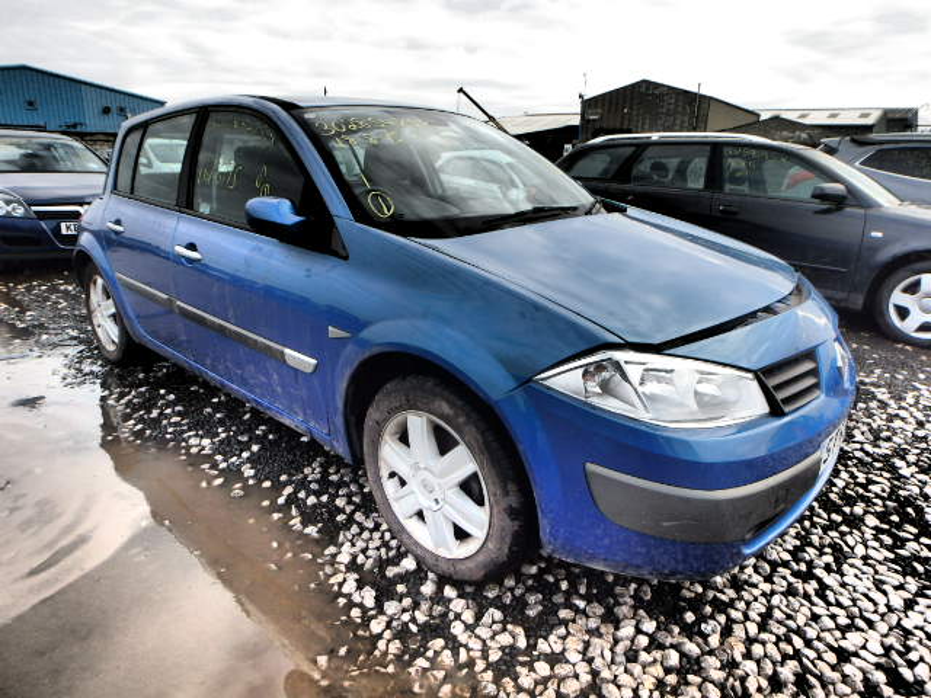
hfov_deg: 79.0
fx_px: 565
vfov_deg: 63.4
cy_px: 349
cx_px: 466
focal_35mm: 21
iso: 125
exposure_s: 1/250
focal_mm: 3.7
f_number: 3.5
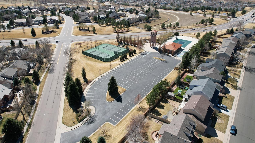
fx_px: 162
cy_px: 61
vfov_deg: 47.5
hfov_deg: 76.3
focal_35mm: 24
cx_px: 123
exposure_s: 1/2000
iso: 140
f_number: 2.8
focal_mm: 8.38
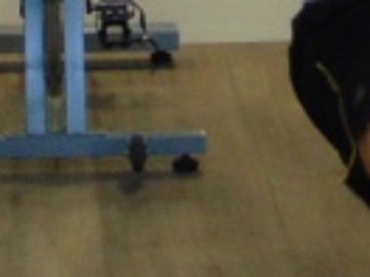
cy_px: -48
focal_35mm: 194
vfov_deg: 7.6
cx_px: 160
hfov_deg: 10.2
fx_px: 2074
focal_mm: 4.5
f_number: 3
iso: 200
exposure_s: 1/30
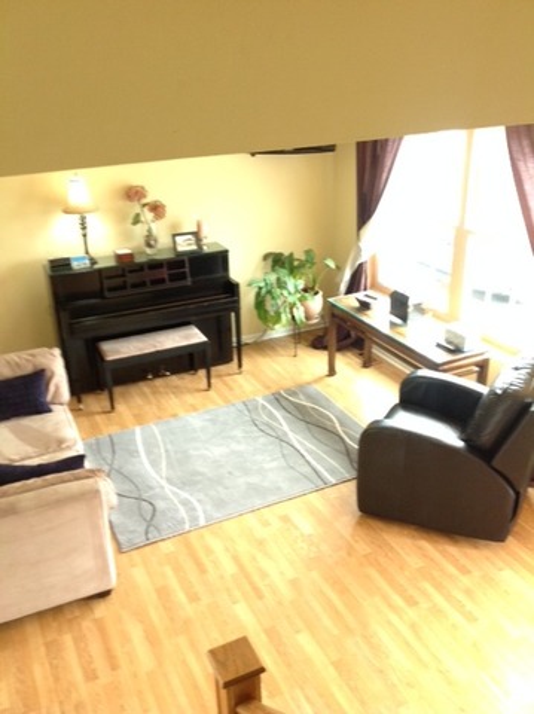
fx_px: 721
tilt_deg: -20.0
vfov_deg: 52.7
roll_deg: +1.5
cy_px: 357
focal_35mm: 35
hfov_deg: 40.6
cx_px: 267
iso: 100
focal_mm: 4.28
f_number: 2.4
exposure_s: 1/15
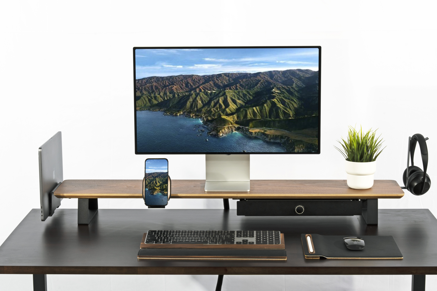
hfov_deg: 24.8
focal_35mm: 82
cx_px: 218
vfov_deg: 16.7
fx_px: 995
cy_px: 146
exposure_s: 1/125
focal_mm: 55
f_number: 22
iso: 100
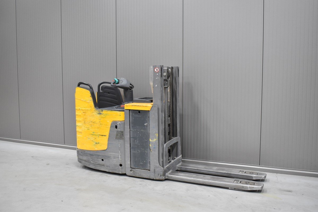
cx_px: 159
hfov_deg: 57.2
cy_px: 106
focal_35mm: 33
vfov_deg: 40.0
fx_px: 291
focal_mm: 22
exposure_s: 1/60
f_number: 4.5
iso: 1600
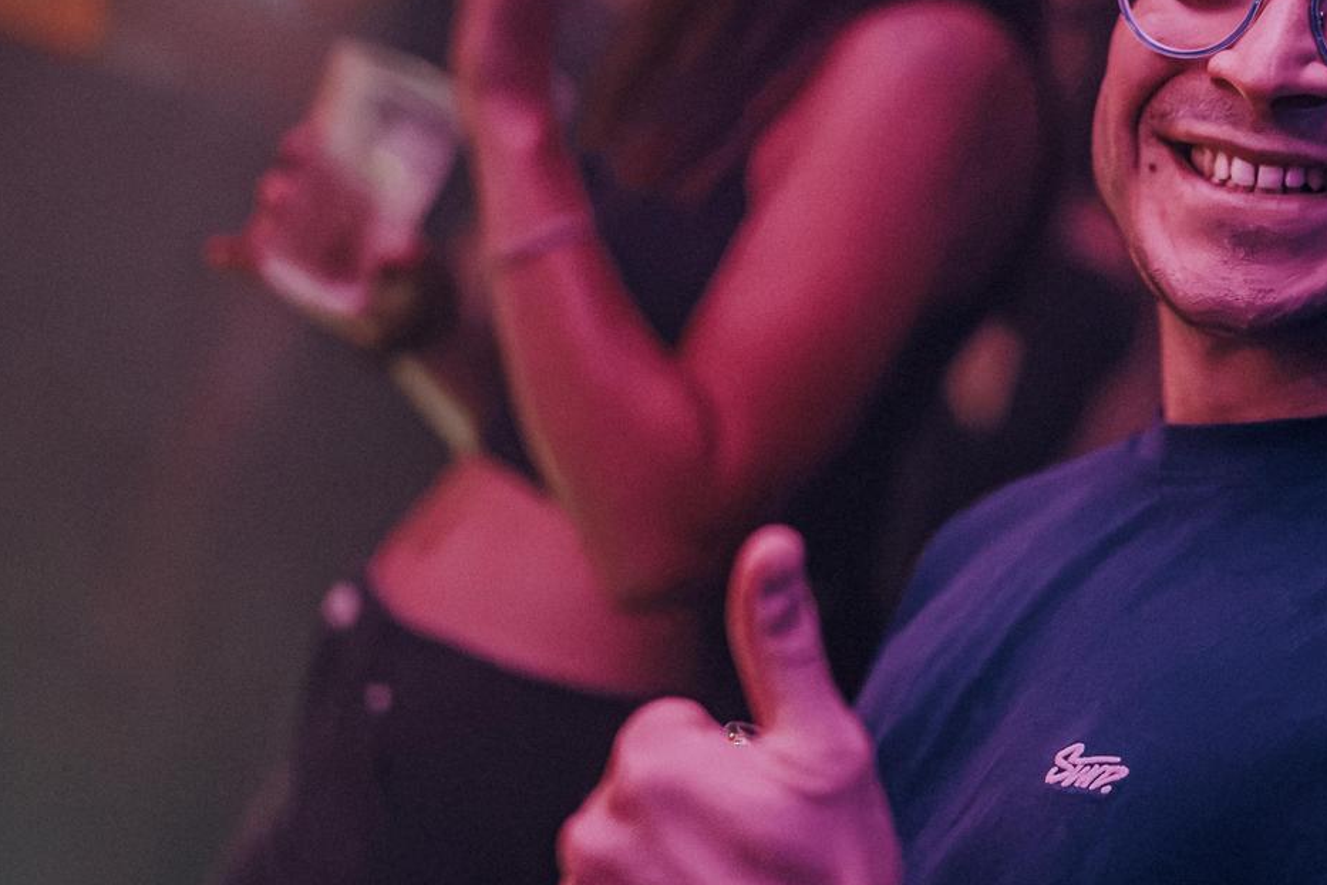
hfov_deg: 27.7
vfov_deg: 18.9
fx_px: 2654
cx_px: 970
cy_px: 304
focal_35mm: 72
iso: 12800
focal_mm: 35
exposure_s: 1/50
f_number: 1.2
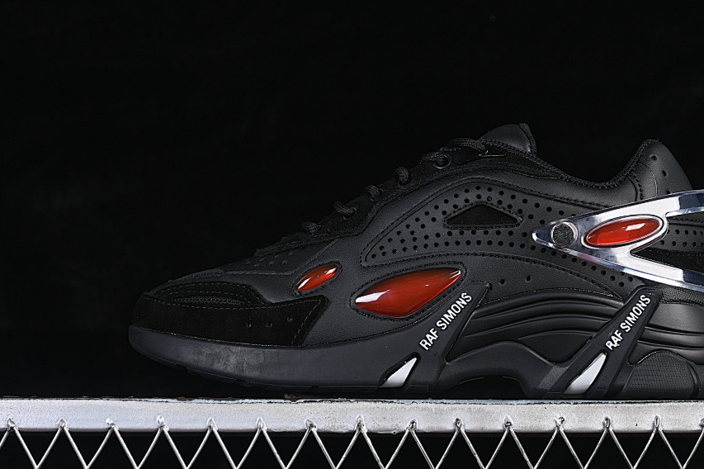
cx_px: 442
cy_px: 215
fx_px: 1857
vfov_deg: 14.4
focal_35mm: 95
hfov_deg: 21.4
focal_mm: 50
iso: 160
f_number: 6.3
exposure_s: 1/50
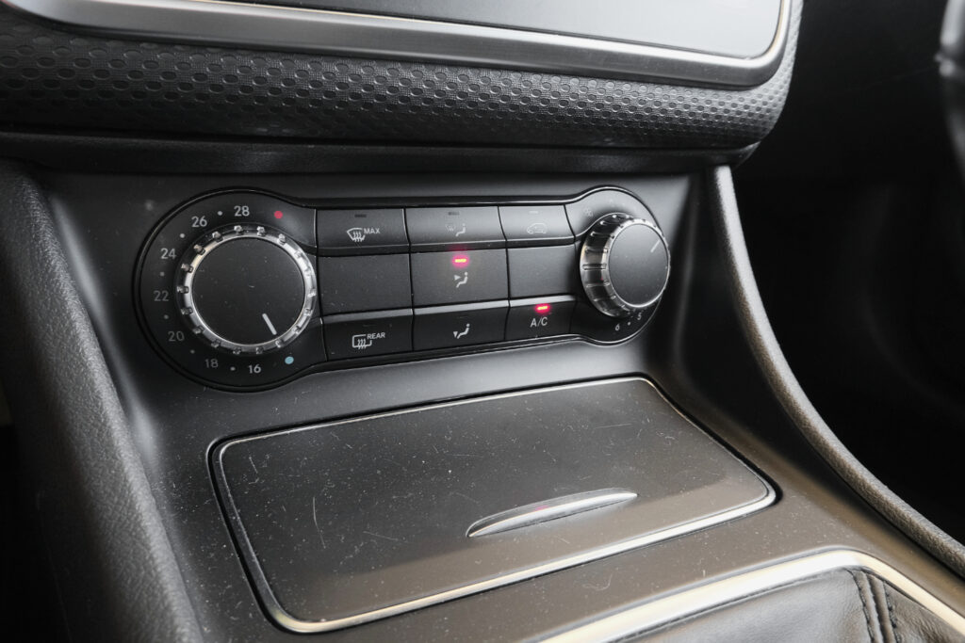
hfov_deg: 69.4
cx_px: 482
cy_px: 322
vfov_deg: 49.6
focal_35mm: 26
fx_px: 697
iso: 2000
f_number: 9
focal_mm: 17
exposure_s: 1/10
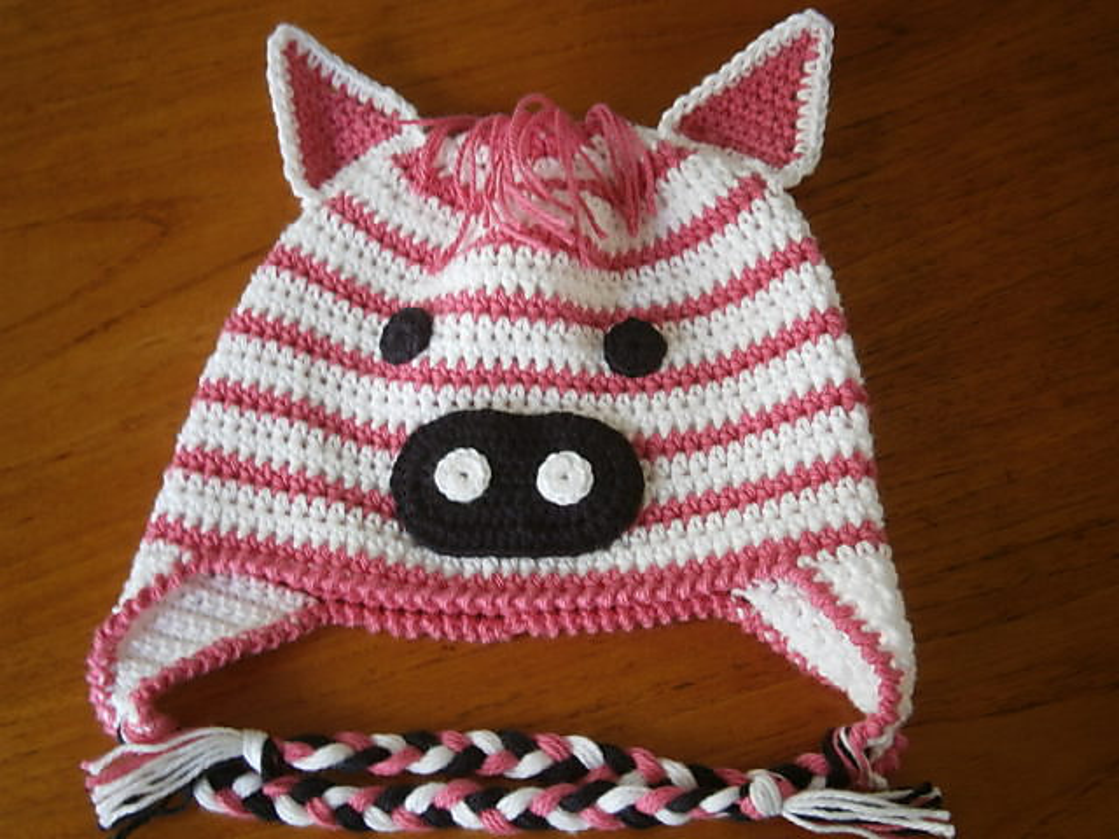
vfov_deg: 30.9
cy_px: 420
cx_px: 560
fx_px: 1519
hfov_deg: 40.4
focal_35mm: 47
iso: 125
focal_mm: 8.3
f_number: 3.4
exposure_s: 1/8
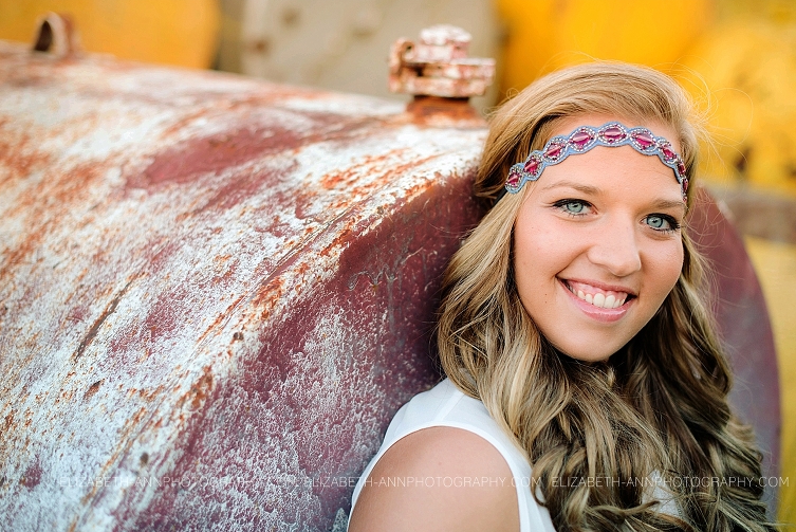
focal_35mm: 51
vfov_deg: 26.5
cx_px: 397
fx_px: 1128
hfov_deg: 38.9
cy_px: 268
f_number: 2.2
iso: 400
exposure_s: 1/640
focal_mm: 50
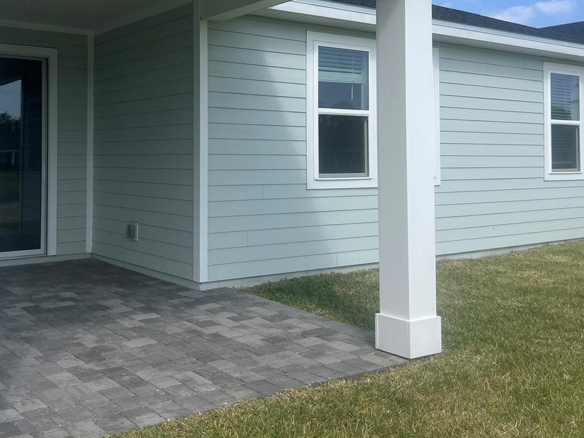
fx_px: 675
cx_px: 191
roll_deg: +0.1
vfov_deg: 35.5
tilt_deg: +1.8
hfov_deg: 46.0
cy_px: 135
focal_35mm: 40
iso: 50
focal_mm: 5.7
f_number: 1.5
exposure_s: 1/4444
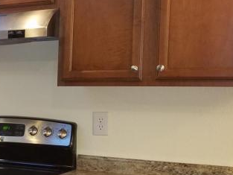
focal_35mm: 85
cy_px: 124
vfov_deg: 17.3
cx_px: -118
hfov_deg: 19.9
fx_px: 572
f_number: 1.7
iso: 125
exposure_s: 1/20
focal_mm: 4.2
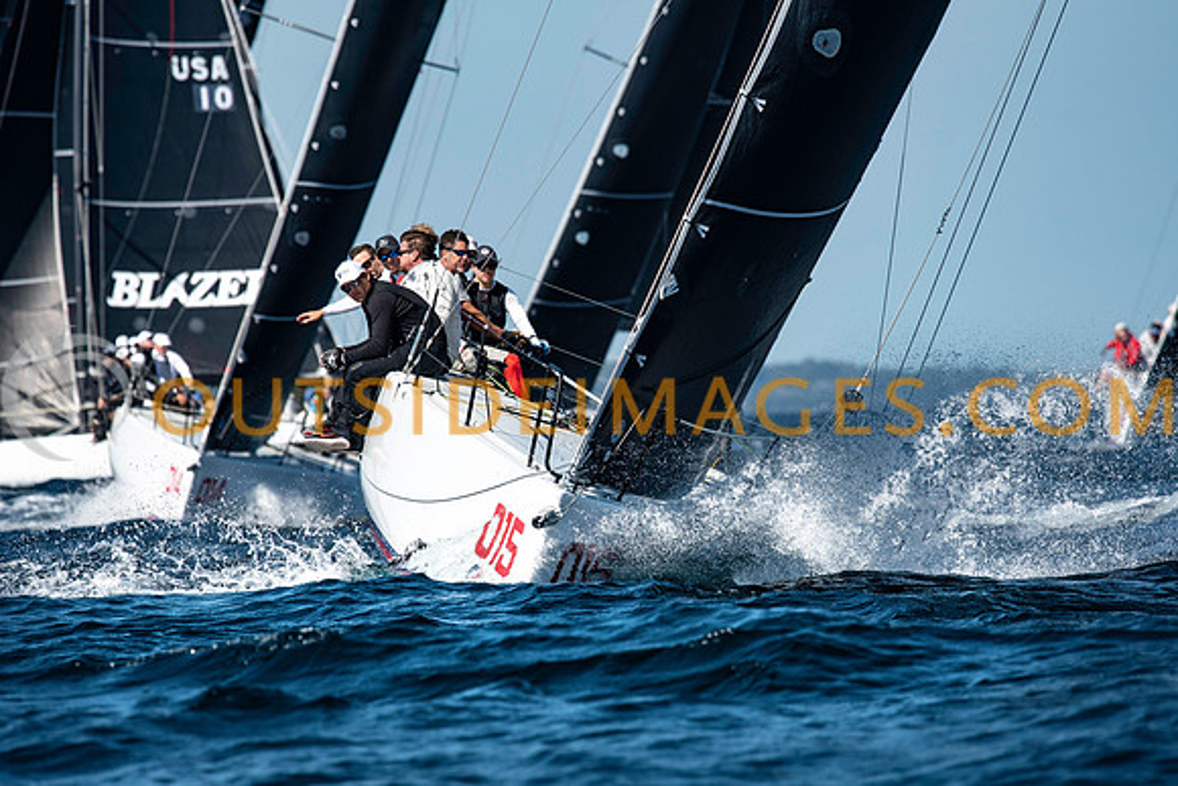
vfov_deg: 3.1
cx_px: 589
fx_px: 14728
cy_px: 393
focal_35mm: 450
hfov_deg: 4.6
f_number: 5
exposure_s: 1/3200
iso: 320
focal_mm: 300
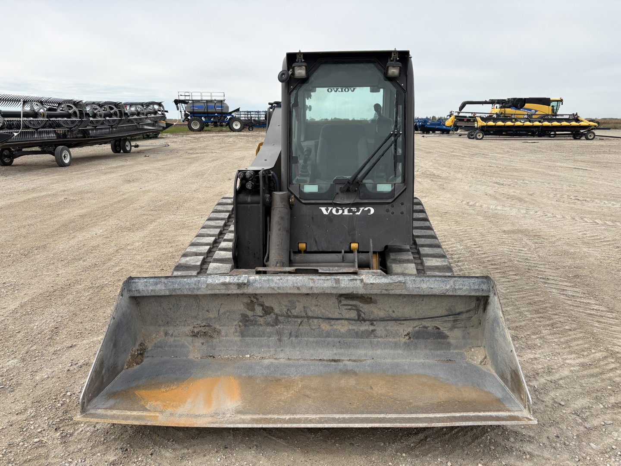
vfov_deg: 53.1
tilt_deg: -10.5
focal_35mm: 26
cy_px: 233
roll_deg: +1.4
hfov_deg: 67.3
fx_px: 466
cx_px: 310
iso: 50
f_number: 1.6
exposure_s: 1/2208
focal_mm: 5.96
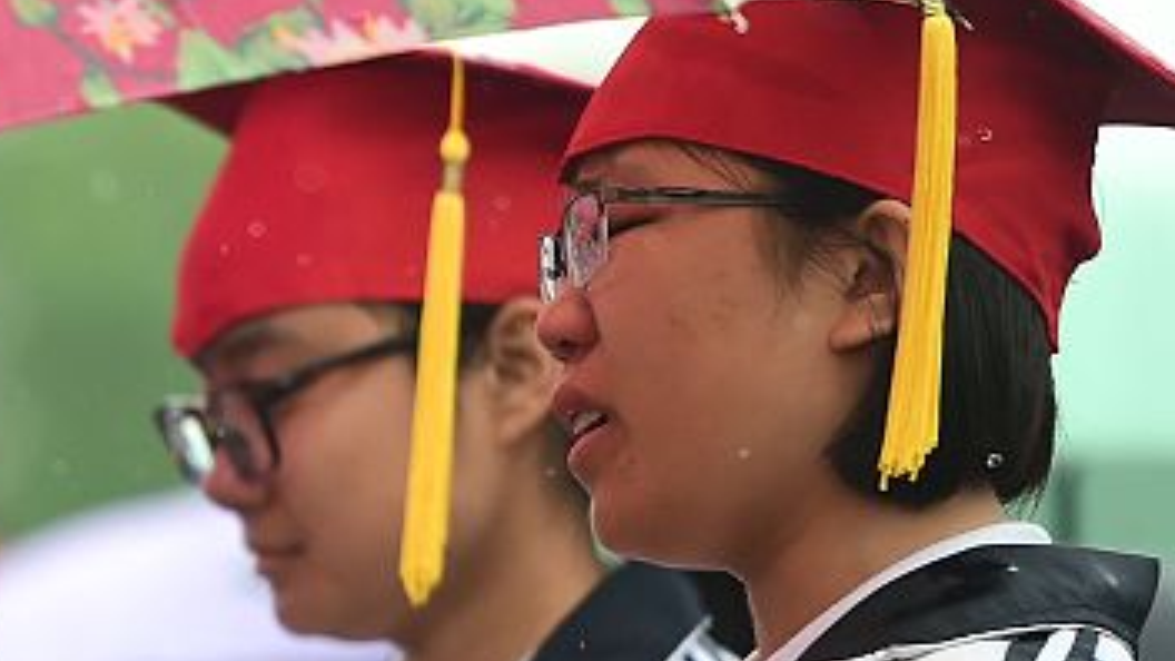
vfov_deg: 1.7
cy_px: 623
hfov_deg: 3.1
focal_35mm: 697
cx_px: -344
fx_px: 21716
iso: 800
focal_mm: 195
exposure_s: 1/2500
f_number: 2.8
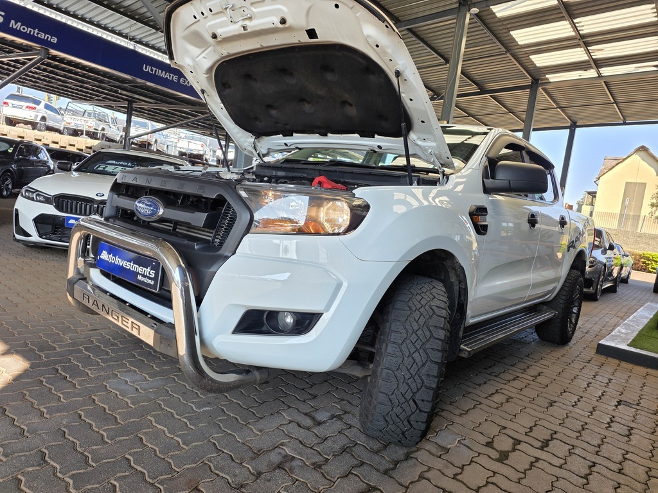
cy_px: 246
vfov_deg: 58.9
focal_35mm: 23
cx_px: 329
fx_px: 437
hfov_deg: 73.9
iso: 16
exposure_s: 1/108
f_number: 1.7
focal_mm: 6.25
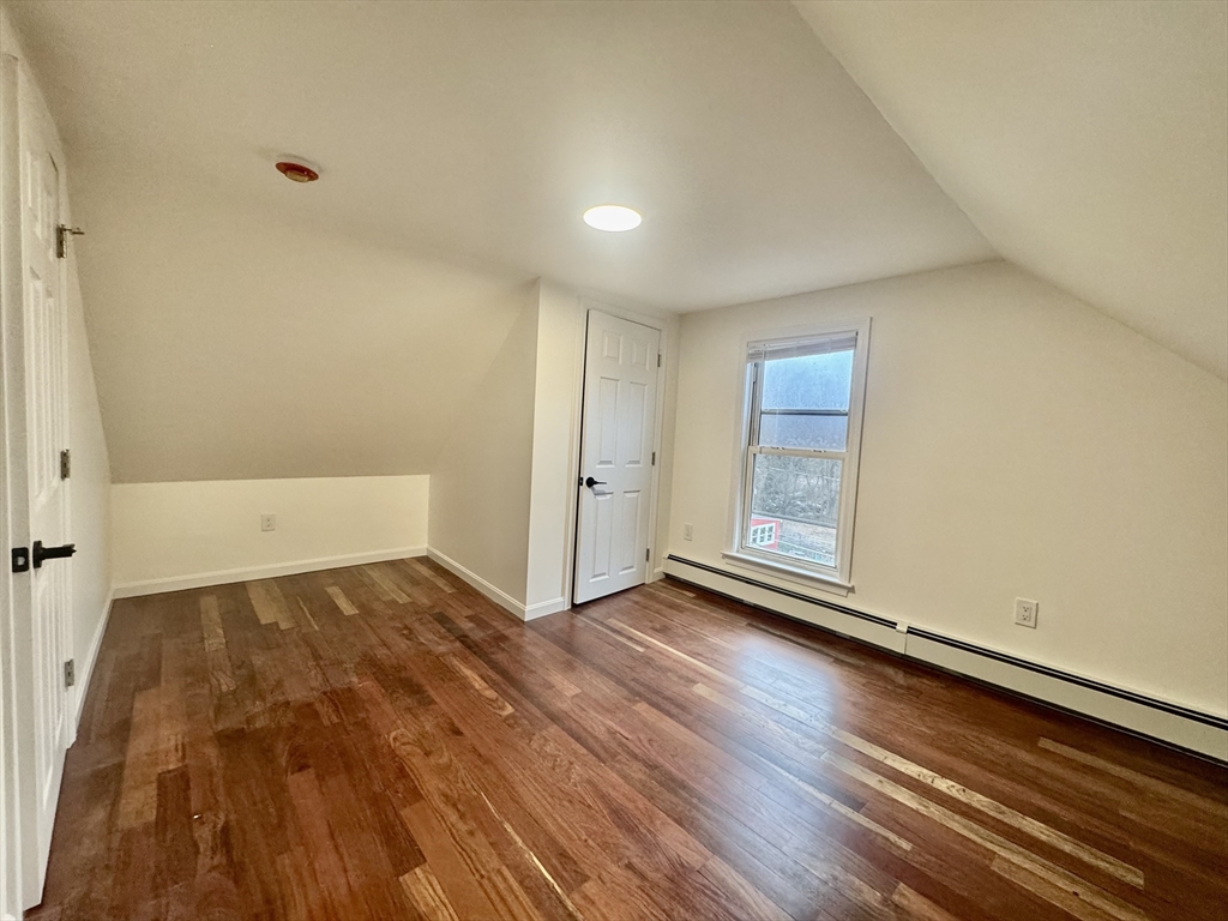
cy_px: 460
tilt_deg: -2.8
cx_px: 614
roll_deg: -3.5
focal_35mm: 14
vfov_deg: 85.7
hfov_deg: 102.1
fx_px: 497
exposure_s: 1/60
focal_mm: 2.22
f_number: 2.2
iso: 250
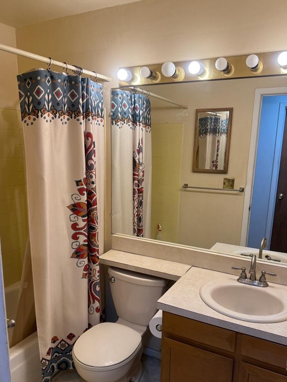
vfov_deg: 63.3
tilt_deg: -13.1
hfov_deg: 49.7
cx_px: 141
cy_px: 213
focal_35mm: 28
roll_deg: -1.2
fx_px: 310
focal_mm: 6.76
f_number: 1.78
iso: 100
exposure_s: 1/120
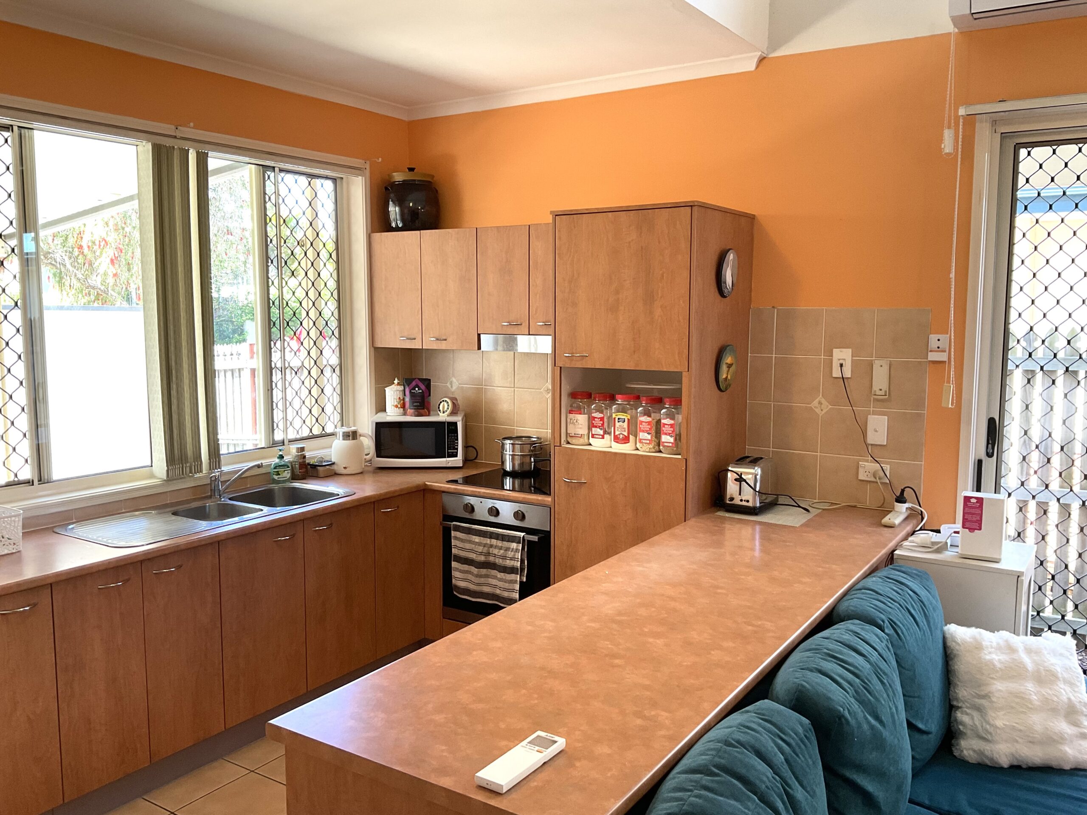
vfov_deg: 48.2
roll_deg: -0.9
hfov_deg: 61.7
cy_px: 408
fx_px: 911
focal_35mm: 29
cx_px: 544
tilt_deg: -6.1
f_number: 1.8
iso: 64
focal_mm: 3
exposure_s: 1/75
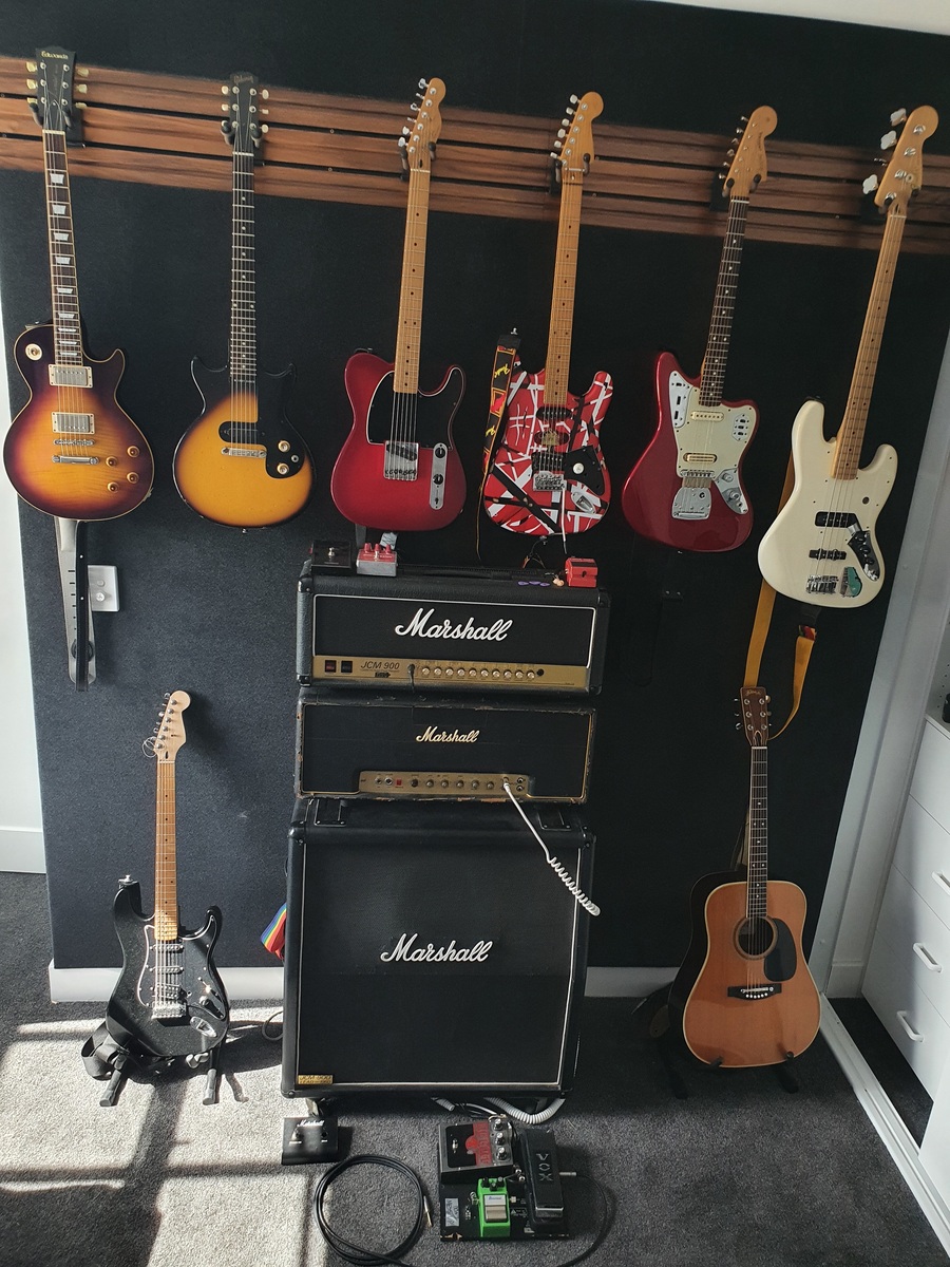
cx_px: 475
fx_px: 951
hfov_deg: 53.1
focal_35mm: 26
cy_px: 634
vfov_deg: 67.3
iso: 125
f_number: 2.4
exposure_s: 1/100
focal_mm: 4.32
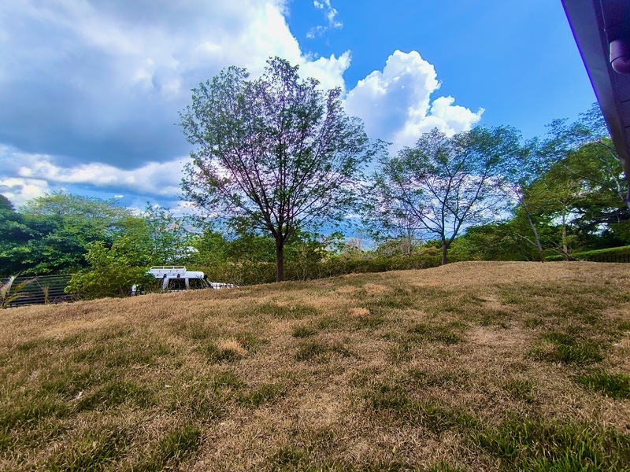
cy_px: 236
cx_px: 315
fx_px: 291
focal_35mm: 16
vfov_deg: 78.1
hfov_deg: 94.5
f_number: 2.2
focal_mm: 1.65
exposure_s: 1/1119
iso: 50
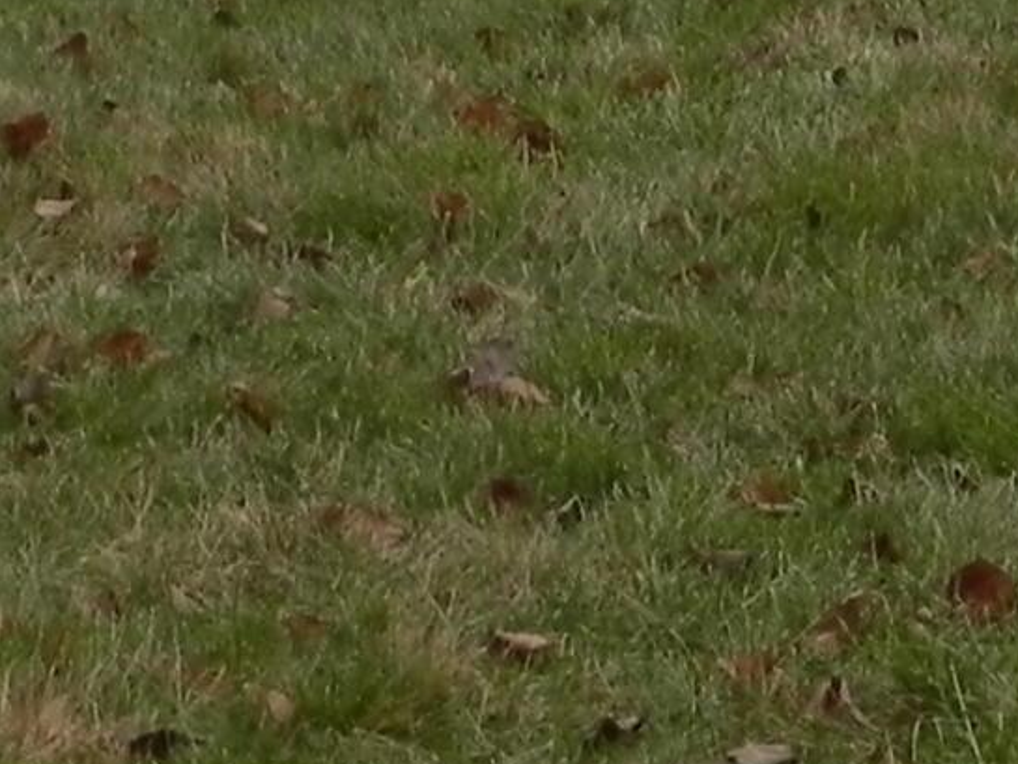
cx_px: 1005
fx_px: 7442
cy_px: -1054
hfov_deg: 7.8
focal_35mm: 253
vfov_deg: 5.7
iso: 160
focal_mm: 8.2
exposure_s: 1/185
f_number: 5
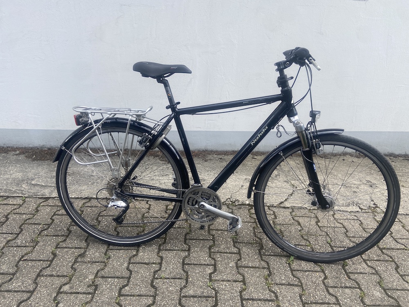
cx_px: 204
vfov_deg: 53.1
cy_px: 154
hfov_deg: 67.3
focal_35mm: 26
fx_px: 307
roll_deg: -2.0
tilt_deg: -23.0
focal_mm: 4.25
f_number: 1.8
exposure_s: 1/613
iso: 32
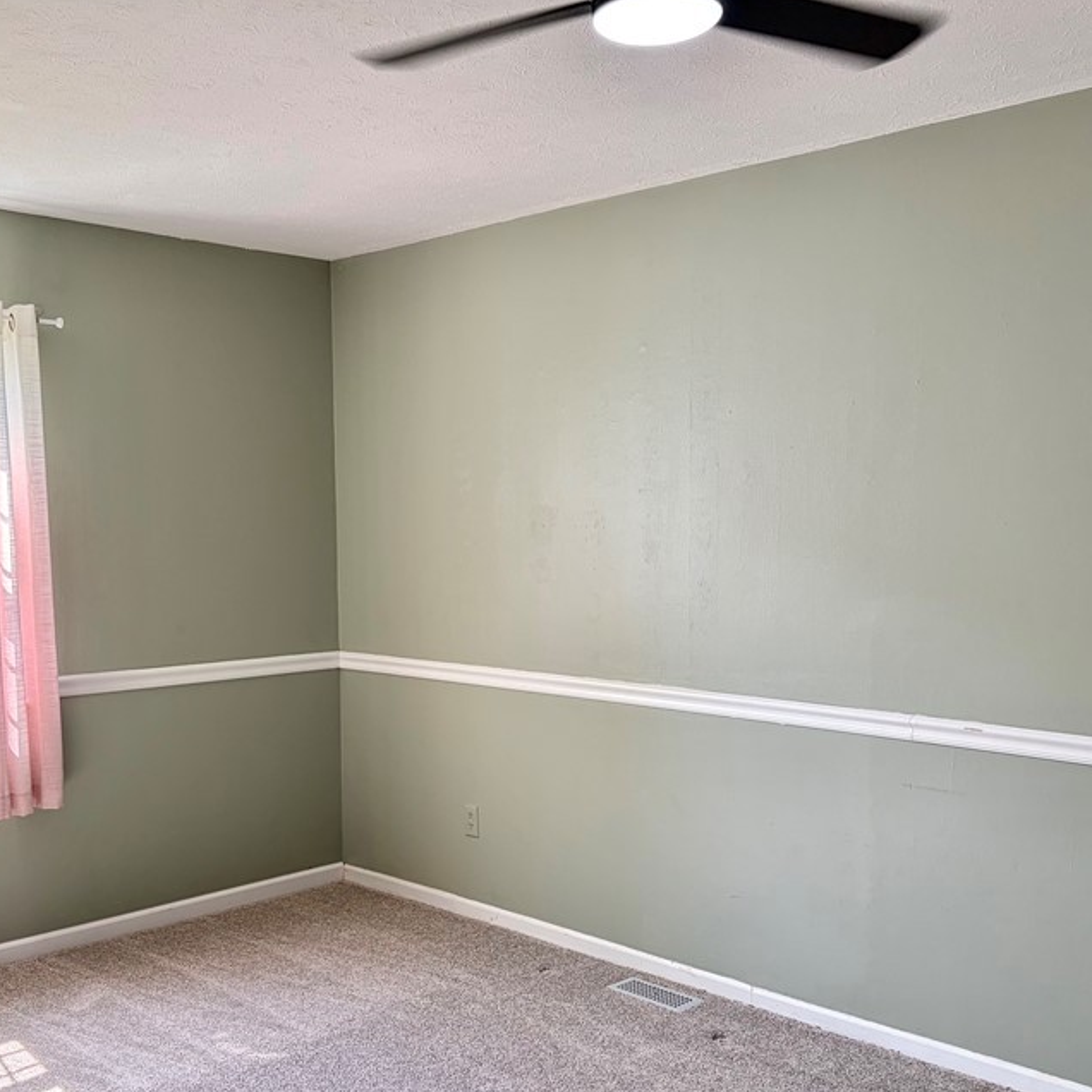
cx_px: 474
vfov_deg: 44.8
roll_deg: +1.5
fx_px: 1321
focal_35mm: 37
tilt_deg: -5.0
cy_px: 639
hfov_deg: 44.8
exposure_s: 1/85
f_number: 1.6
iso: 125
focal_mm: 5.96
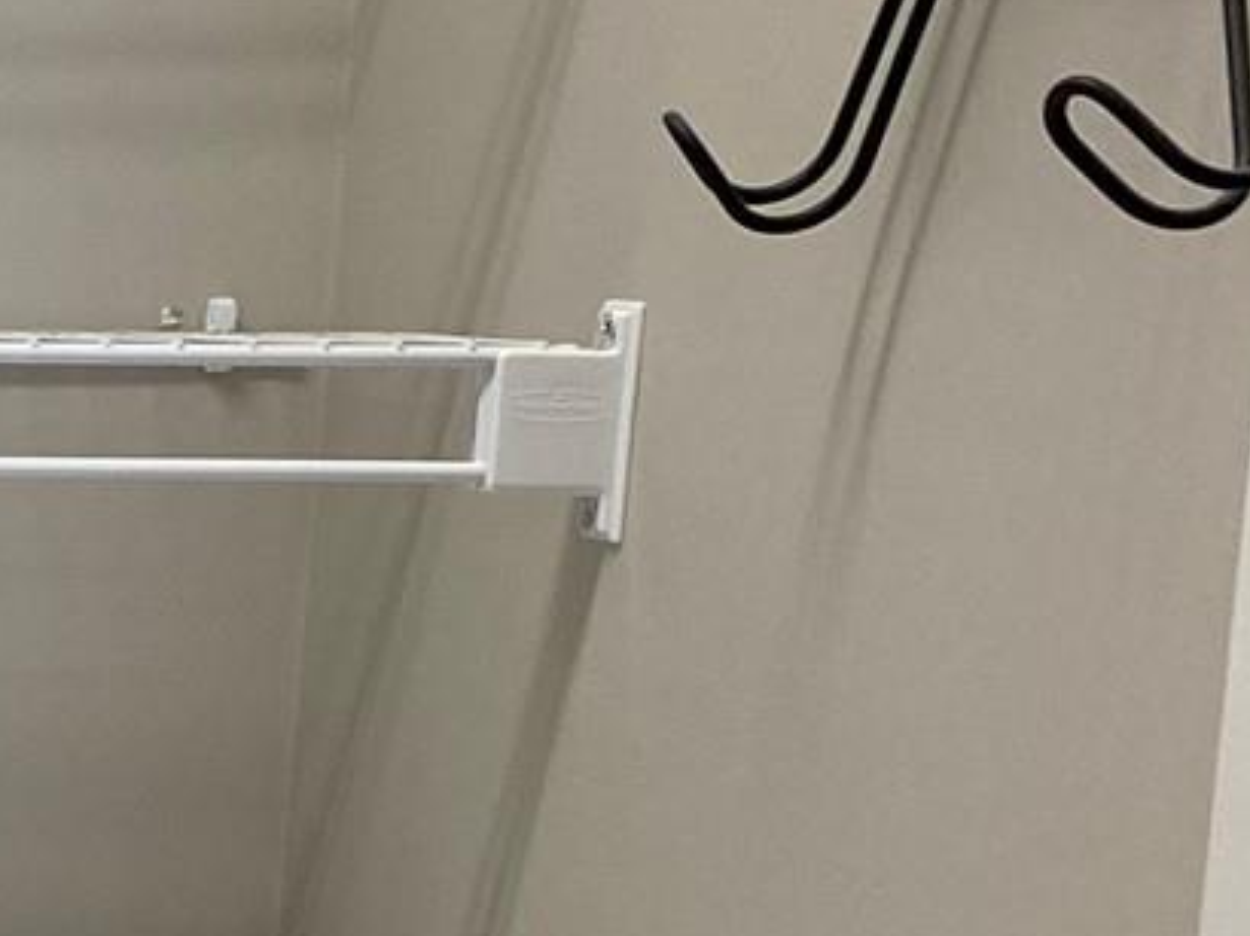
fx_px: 4692
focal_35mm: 130
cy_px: 1006
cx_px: -1500
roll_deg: -0.8
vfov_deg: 11.2
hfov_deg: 12.6
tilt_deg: -9.7
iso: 80
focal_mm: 4.25
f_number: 1.8
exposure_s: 1/60
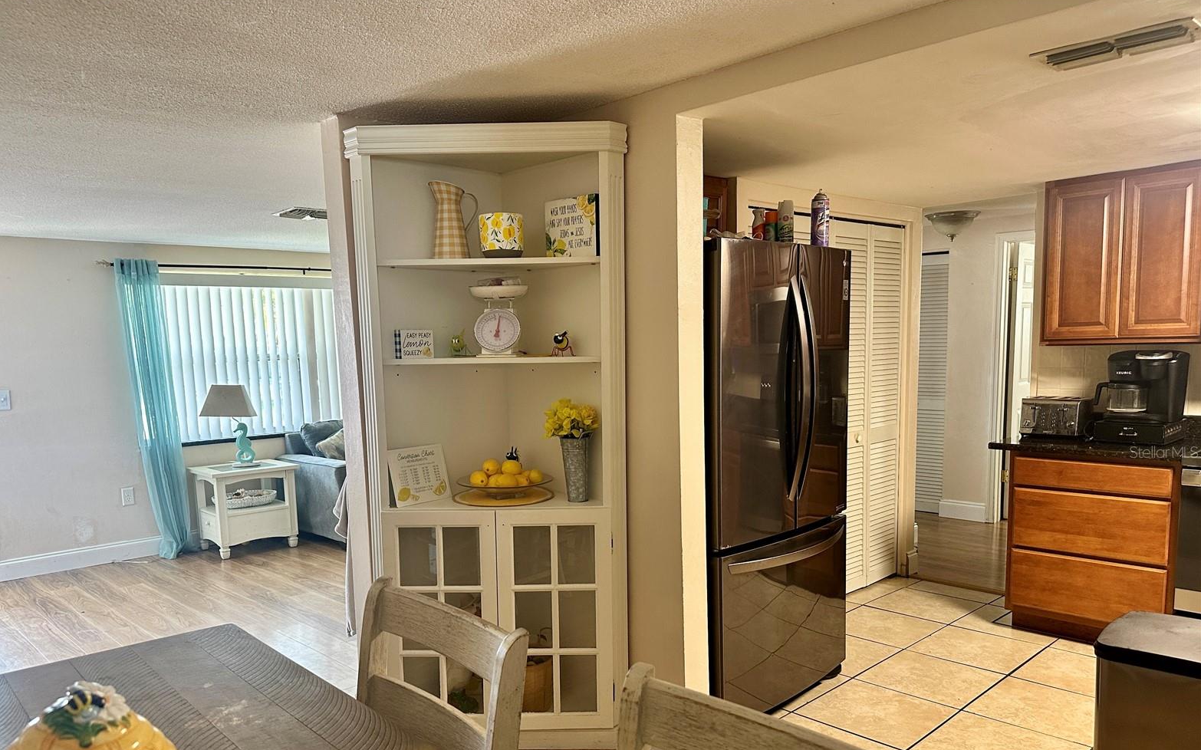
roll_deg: +1.9
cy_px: 452
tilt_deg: -7.6
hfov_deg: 70.4
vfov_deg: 47.3
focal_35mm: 26
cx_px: 588
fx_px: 851
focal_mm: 6.86
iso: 200
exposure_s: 1/60
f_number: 1.78
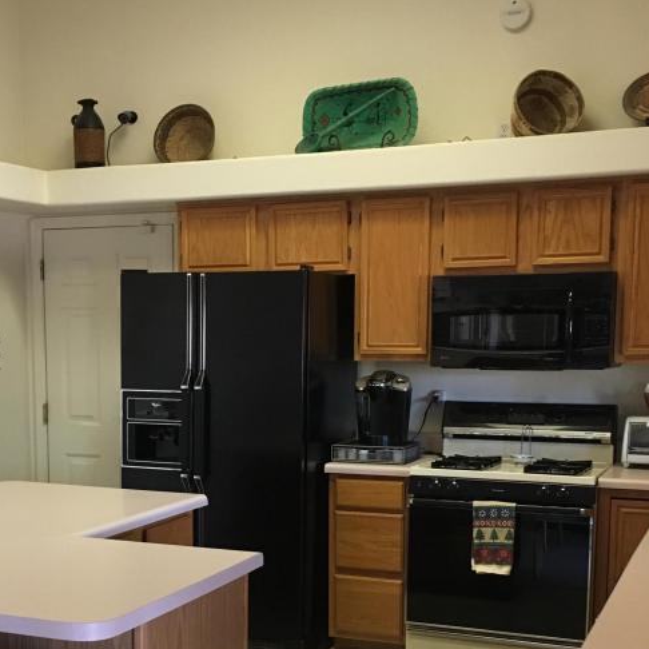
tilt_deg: -8.6
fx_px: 1145
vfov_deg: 31.1
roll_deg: +0.6
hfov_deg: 31.4
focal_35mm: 54
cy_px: 489
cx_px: 211
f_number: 2.2
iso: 125
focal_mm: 4.15
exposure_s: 1/30
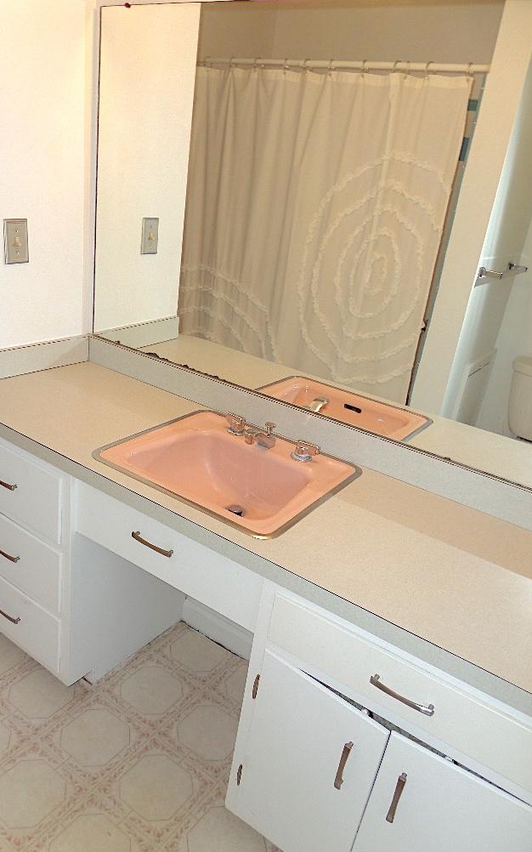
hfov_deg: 47.4
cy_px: 435
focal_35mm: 26
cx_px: 224
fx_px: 603
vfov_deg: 70.4
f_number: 3.2
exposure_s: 1/30
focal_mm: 4
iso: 100
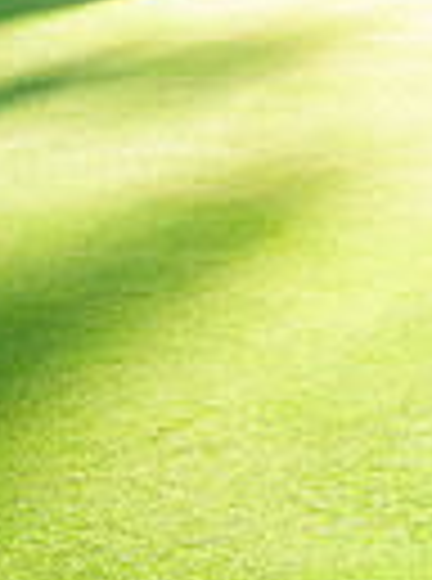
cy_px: -171
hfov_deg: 11.3
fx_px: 1739
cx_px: 1102
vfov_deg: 17.8
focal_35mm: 104
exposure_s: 1/200
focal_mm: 24
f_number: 4
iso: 160
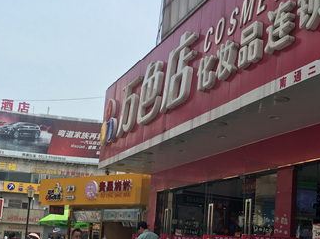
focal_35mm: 57
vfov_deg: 25.2
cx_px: 223
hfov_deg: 33.4
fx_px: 527
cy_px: 190
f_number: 2.2
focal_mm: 4.15
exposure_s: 1/1068
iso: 25
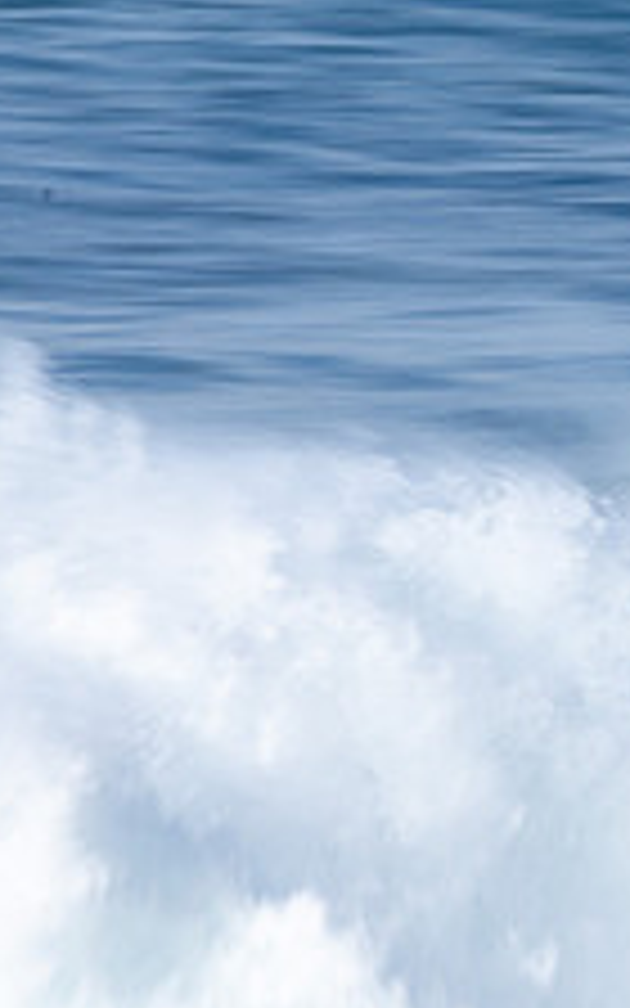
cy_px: 560
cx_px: 1246
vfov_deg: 1.1
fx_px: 54366
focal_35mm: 1979
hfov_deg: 0.7
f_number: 22
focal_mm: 500
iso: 100
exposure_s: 1/30
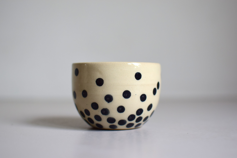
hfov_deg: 37.8
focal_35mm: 52
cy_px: 79
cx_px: 118
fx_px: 346
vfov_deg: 25.8
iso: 250
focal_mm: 35
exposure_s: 1/320
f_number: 2.5
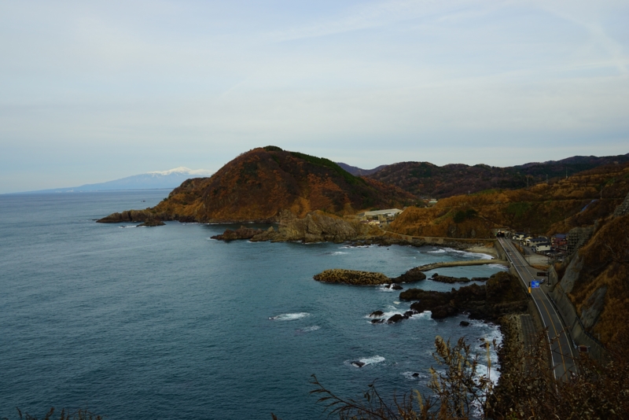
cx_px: 314
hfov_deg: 61.9
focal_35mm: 30
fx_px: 524
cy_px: 210
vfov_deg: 43.6
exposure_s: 1/100
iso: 100
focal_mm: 30
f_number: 8
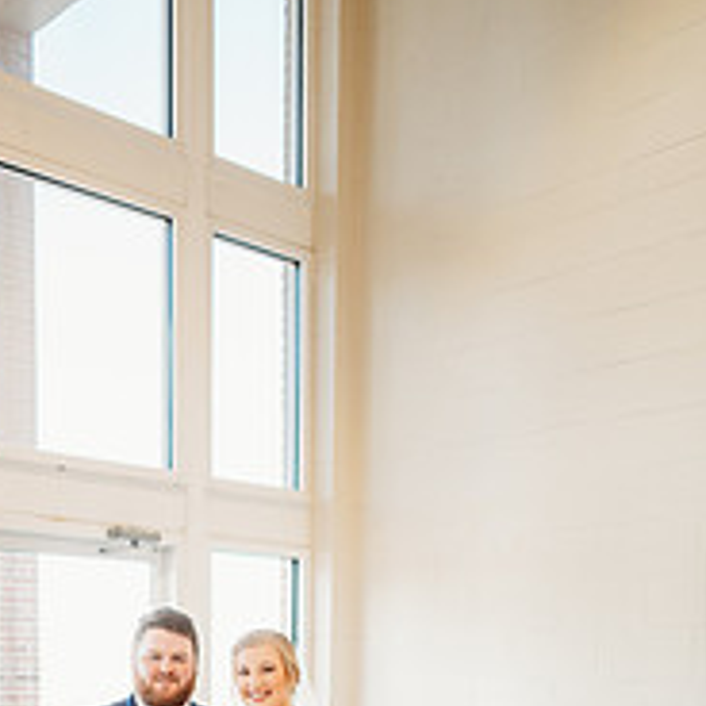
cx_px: 211
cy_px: 771
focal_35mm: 50
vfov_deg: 30.5
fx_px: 1154
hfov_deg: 33.6
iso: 400
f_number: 1.8
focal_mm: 24
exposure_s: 1/160
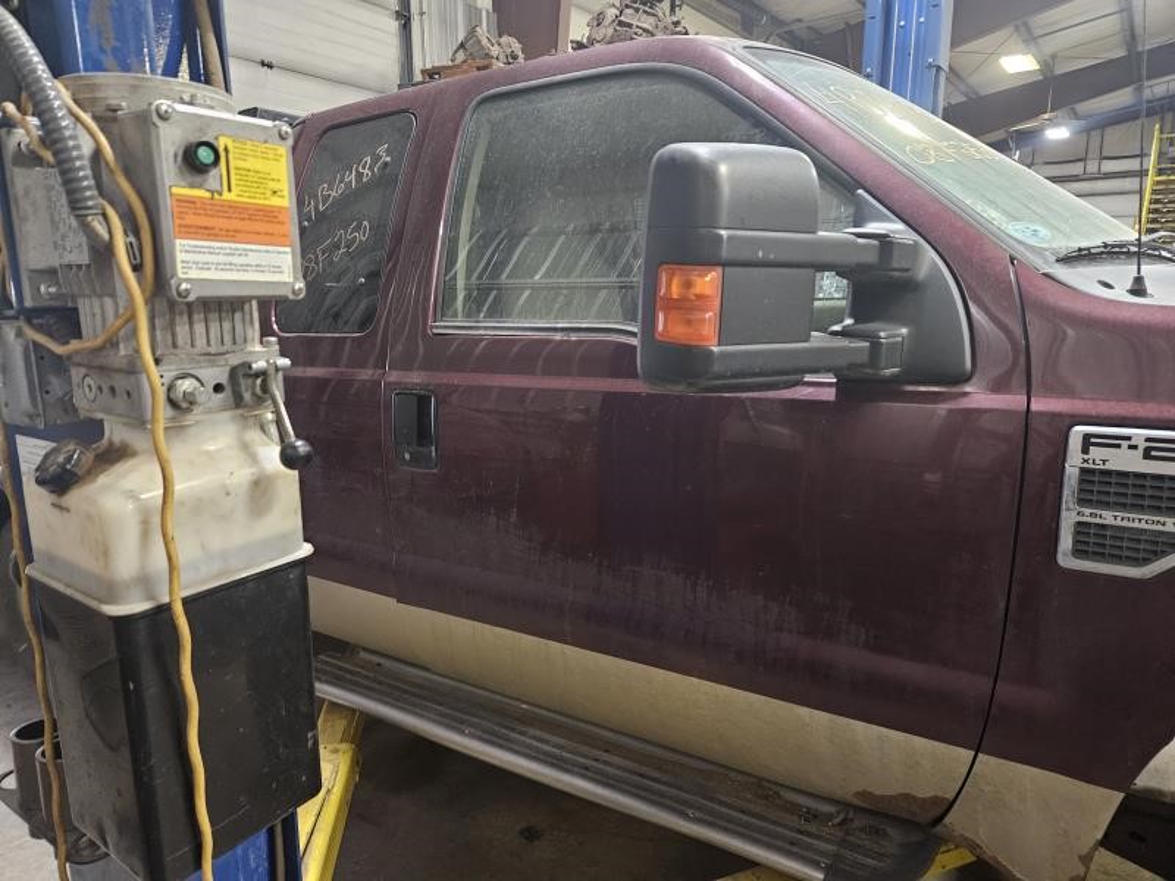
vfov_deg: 58.9
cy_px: 440
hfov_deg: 73.9
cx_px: 588
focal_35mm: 23
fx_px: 781
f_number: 1.8
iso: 800
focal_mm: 5.4
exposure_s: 1/24
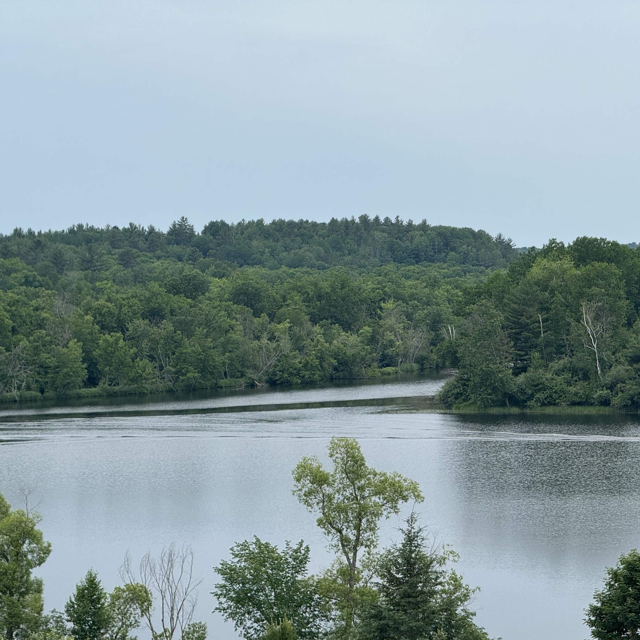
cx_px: 319
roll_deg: +1.2
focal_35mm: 142
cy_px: 321
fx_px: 2970
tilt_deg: -1.8
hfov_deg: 12.3
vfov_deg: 12.3
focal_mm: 15.66
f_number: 2.8
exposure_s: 1/1148
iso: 50
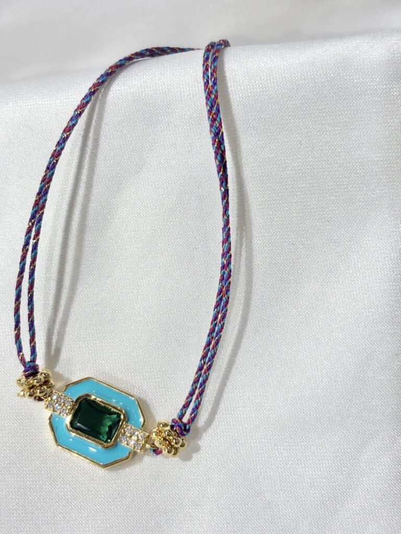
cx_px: 200
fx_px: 803
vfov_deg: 36.8
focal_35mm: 52
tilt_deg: -57.5
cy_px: 267
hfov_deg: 28.0
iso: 32
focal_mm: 5.96
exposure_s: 1/301
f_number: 1.6
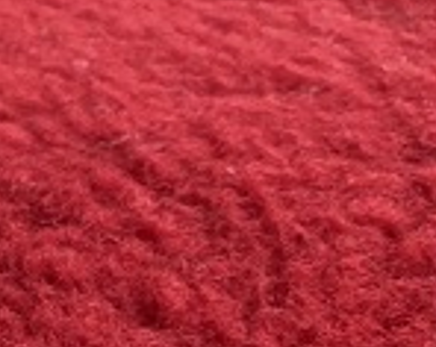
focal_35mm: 172
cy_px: 538
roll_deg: +9.0
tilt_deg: -32.4
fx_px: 2217
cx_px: -516
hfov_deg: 10.1
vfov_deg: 8.7
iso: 125
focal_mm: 4.25
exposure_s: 1/74
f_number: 1.8
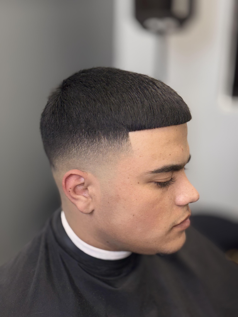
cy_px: 158
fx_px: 440
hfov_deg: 30.3
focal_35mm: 48
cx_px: 119
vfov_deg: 39.7
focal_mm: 6.76
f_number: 1.78
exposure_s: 1/522
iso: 50
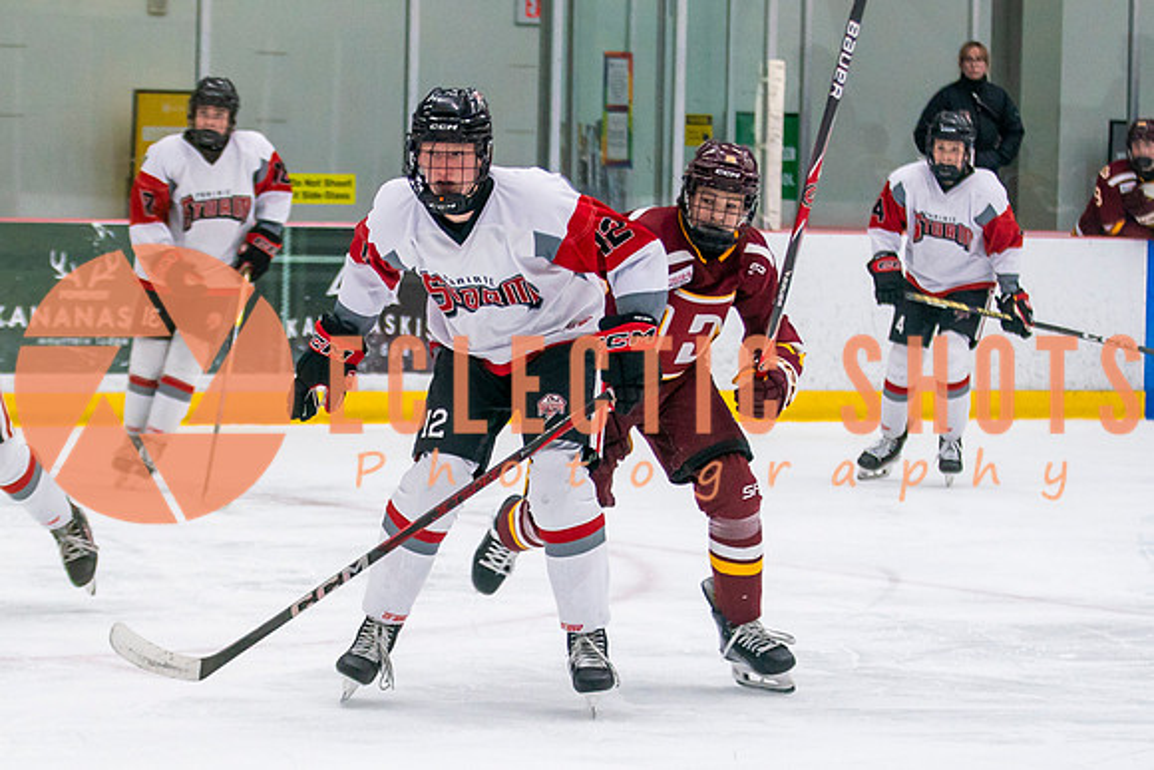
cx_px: 413
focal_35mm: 169
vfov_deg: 8.1
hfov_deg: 12.1
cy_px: 408
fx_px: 5426
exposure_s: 1/640
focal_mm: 80
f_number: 2.8
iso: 2000
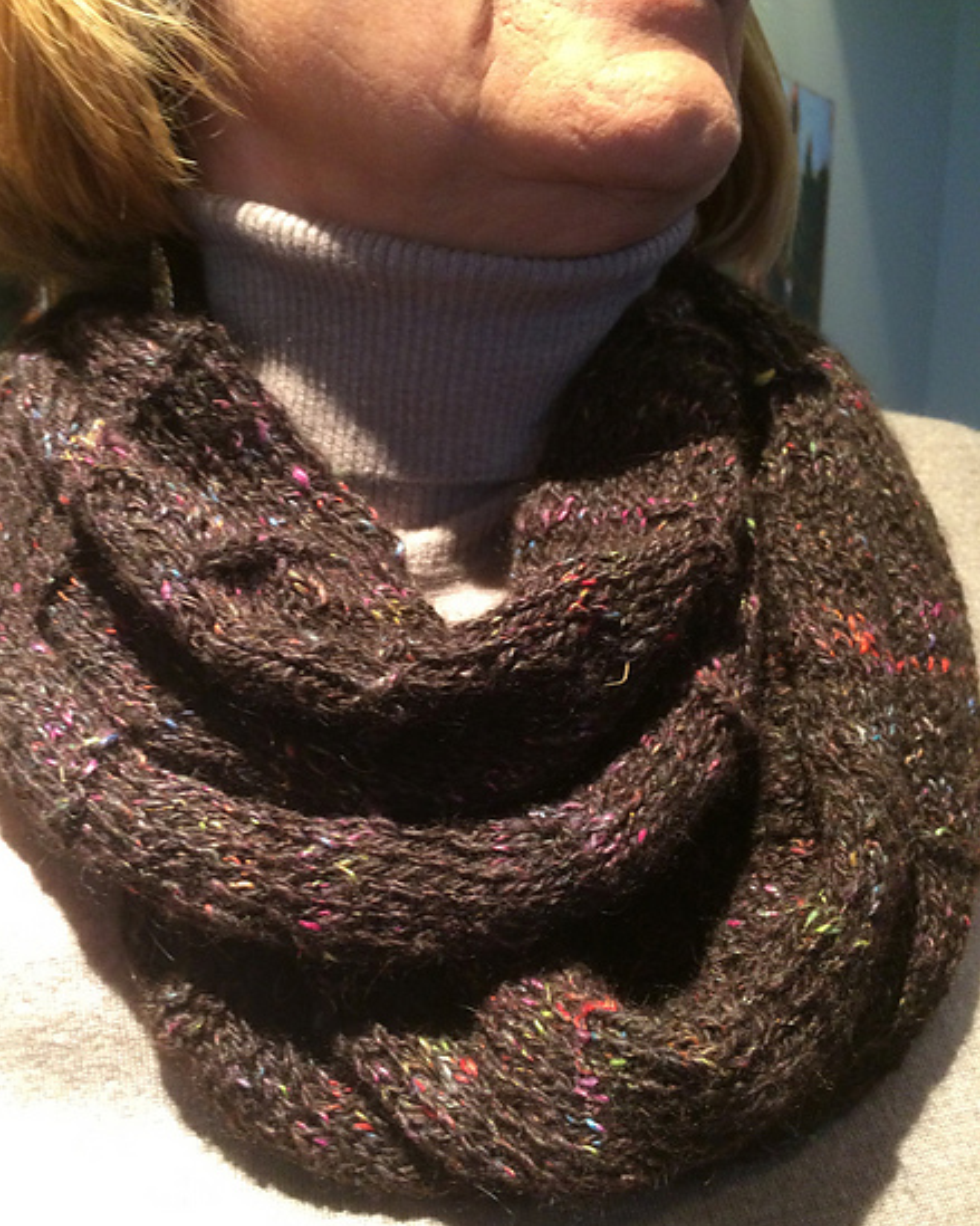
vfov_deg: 54.2
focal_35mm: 33
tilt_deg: -13.9
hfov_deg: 44.5
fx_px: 1197
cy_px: 621
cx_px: 446
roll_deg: +1.6
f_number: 2.2
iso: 250
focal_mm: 4.15
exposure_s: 1/30
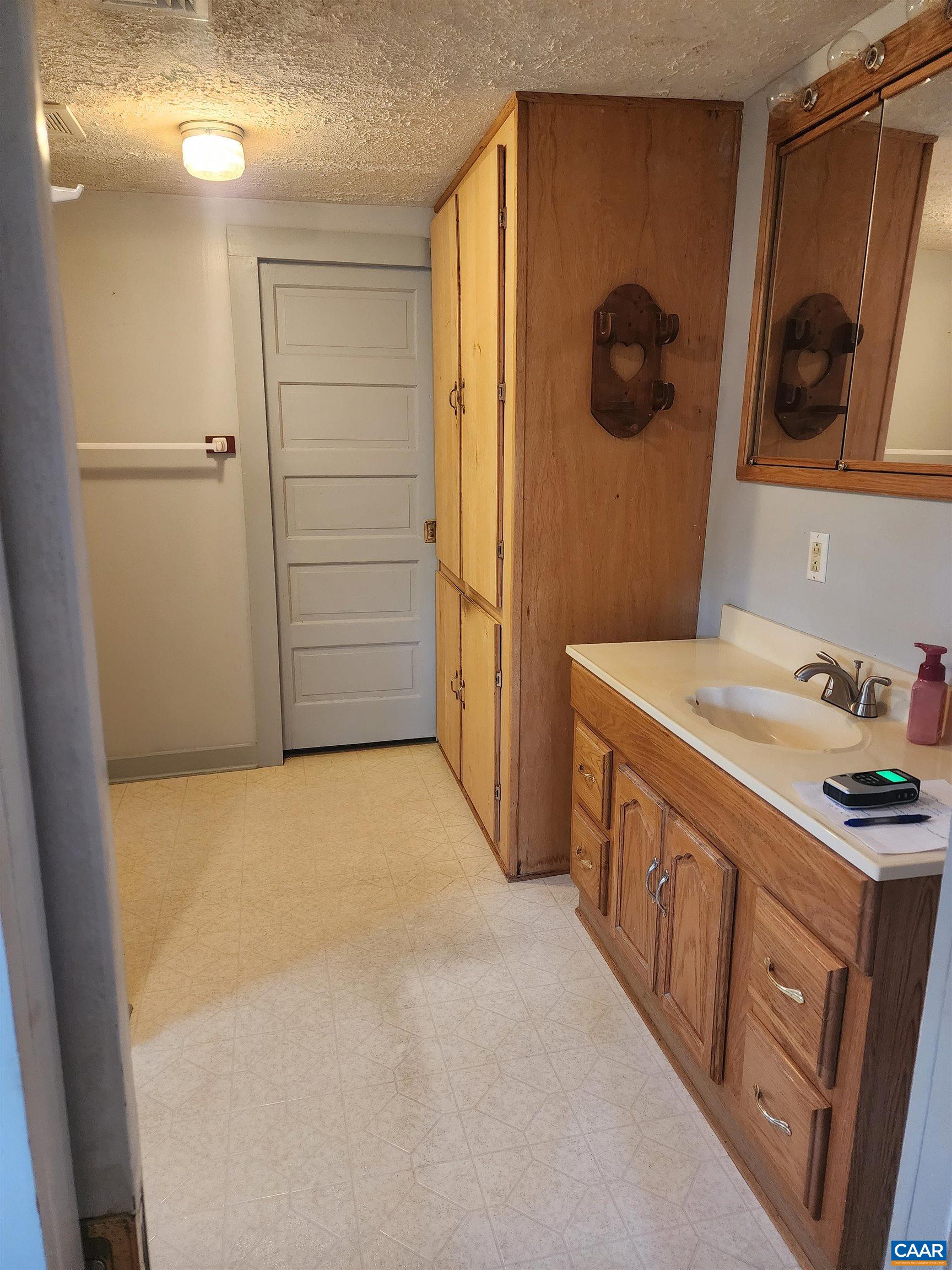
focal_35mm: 23
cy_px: 635
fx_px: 843
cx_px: 476
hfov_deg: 58.9
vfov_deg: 73.9
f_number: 1.8
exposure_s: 1/120
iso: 640
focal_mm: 6.4
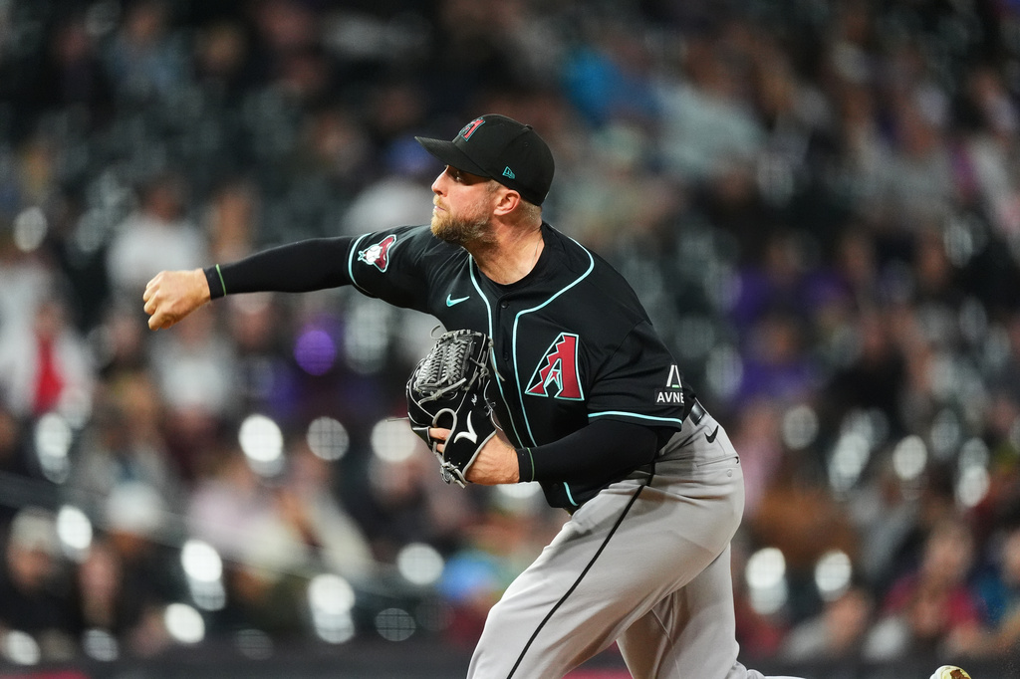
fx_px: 16994
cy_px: 340
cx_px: 510
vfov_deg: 2.3
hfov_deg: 3.4
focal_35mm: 600
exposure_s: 1/1600
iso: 6400
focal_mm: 600
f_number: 4
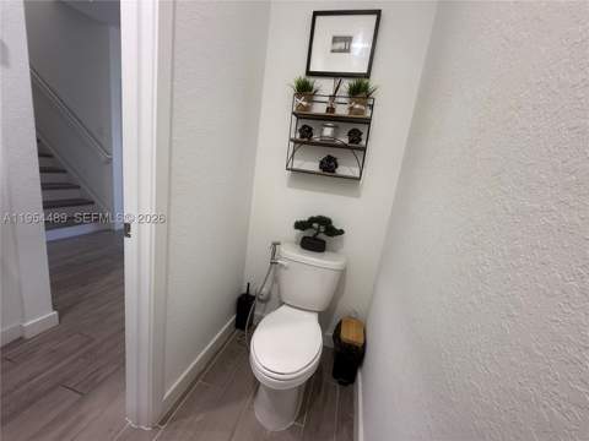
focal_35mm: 14
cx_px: 294
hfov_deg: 102.1
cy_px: 220
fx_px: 238
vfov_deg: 85.7
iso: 160
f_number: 2.2
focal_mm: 2.22
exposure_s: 1/60
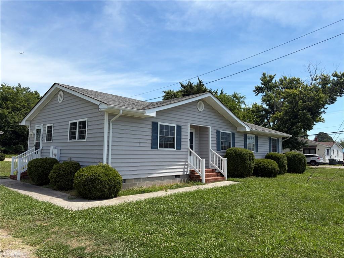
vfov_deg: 53.1
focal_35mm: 26
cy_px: 129
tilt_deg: +6.7
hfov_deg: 67.3
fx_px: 258
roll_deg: -1.7
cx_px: 172
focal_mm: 5.96
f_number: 1.6
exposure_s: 1/3448
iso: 50
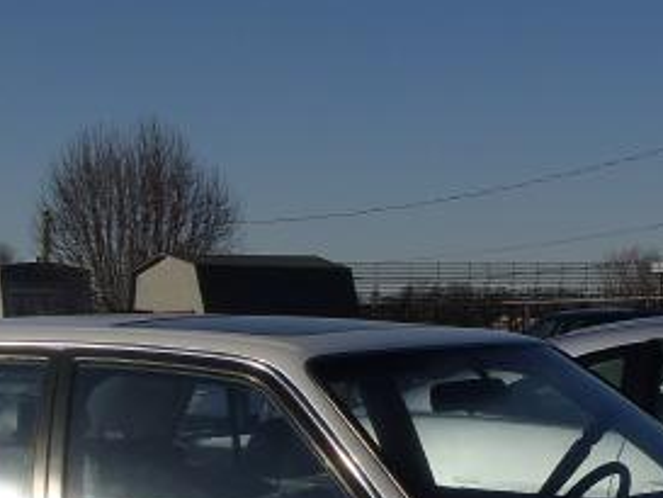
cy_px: 678
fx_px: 1571
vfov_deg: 16.8
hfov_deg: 23.7
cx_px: 444
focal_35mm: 82
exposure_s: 1/1000
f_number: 5.6
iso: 80
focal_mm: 5
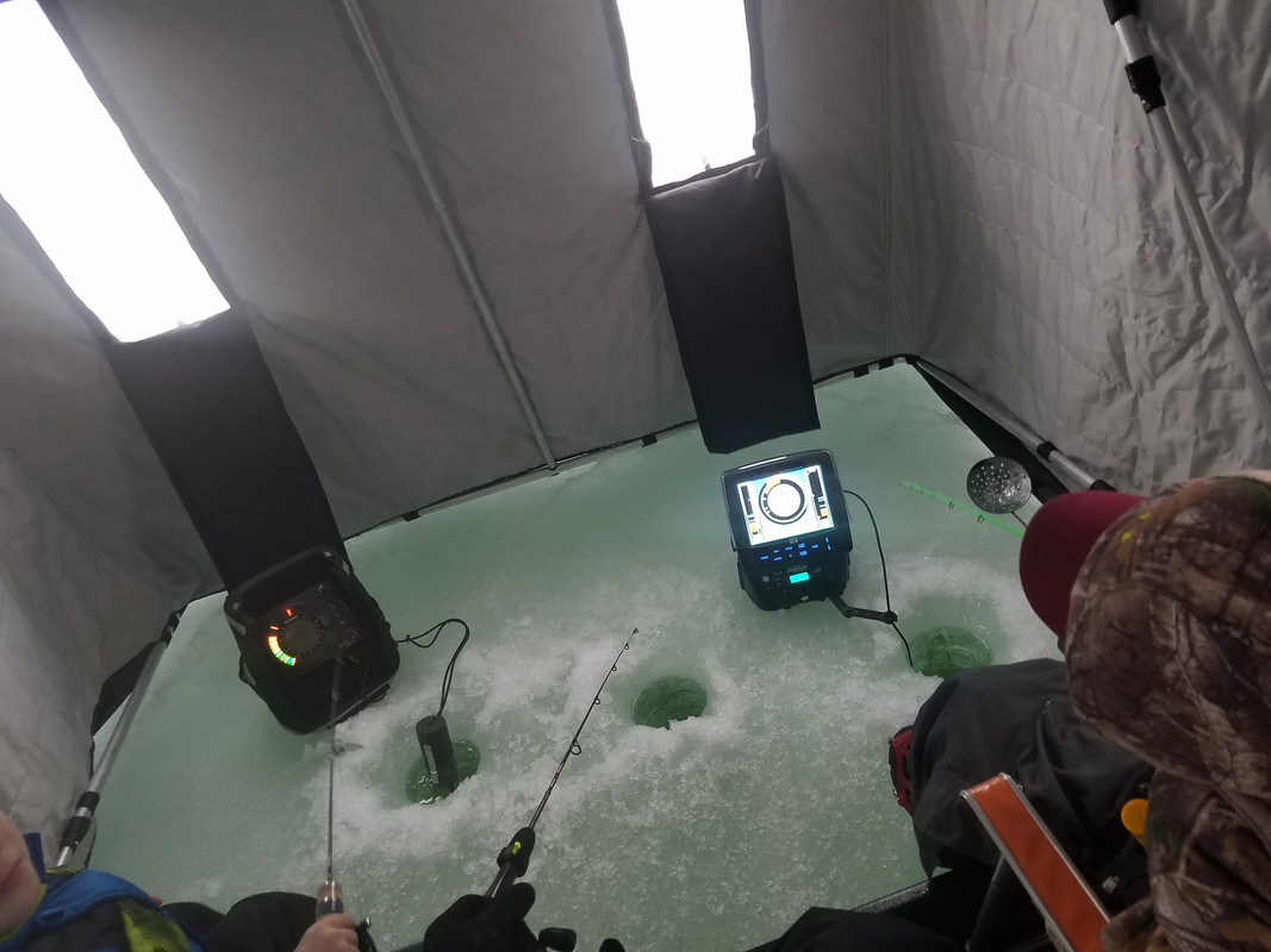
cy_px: 476
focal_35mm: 26
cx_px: 636
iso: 160
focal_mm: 4.2
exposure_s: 1/30
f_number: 1.7
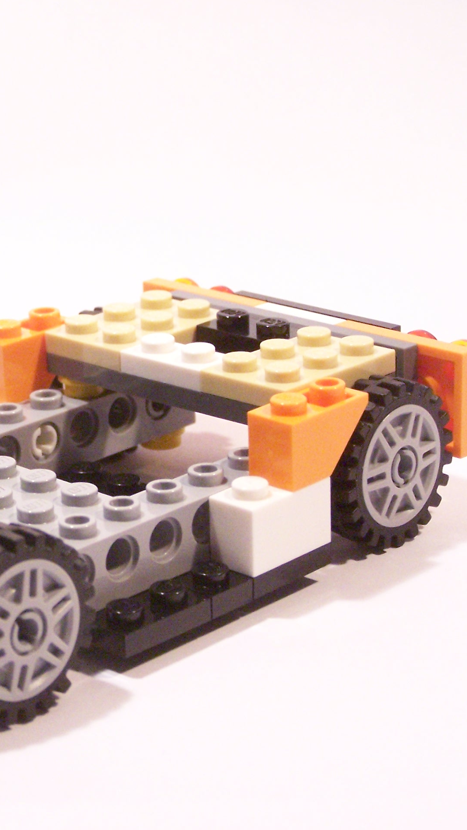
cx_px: 71
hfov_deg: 11.9
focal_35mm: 101
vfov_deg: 21.2
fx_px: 2224
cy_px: 413
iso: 400
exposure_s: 1/45
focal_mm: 11.5
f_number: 3.2
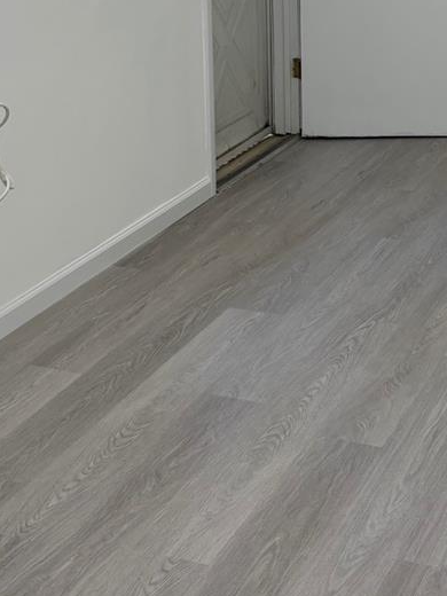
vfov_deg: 24.9
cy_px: 12
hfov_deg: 19.3
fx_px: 1291
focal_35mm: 75
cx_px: 386
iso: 64
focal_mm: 5.96
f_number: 1.6
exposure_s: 1/243
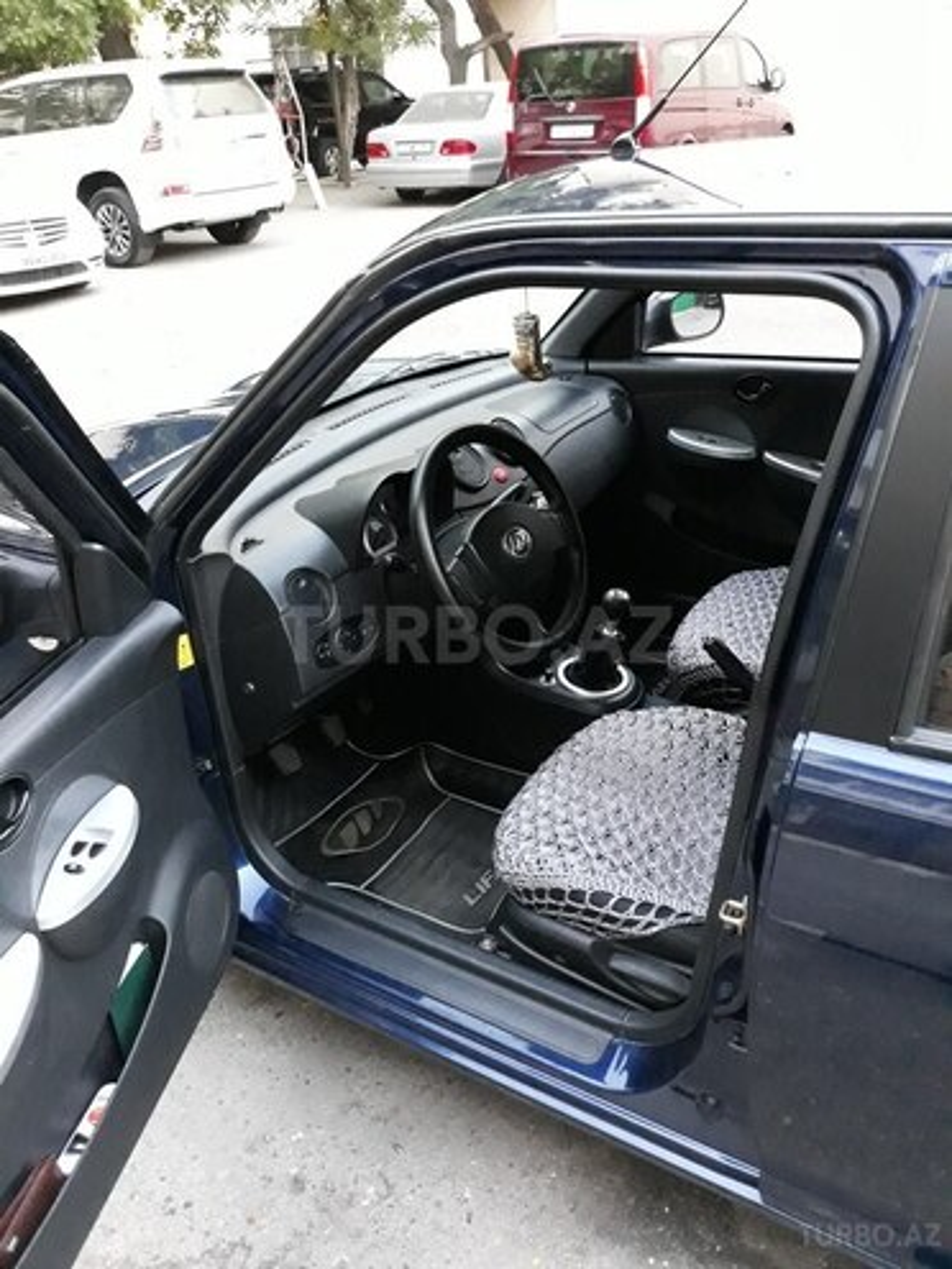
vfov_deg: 65.3
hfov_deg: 51.4
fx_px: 990
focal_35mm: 27
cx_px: 476
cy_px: 634
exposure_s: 1/20
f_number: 1.7
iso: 800
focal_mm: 3.71
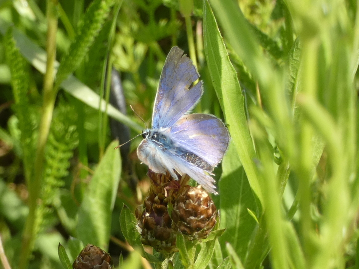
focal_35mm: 266
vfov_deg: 5.6
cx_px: 180
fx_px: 2759
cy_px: 134
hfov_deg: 7.4
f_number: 5.5
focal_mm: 47.6
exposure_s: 1/80
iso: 80
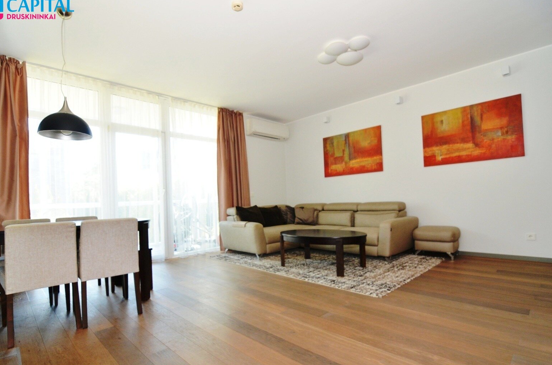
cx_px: 270
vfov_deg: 68.5
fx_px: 268
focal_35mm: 18
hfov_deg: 91.6
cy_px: 186
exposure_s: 1/60
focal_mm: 11
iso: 560
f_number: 4
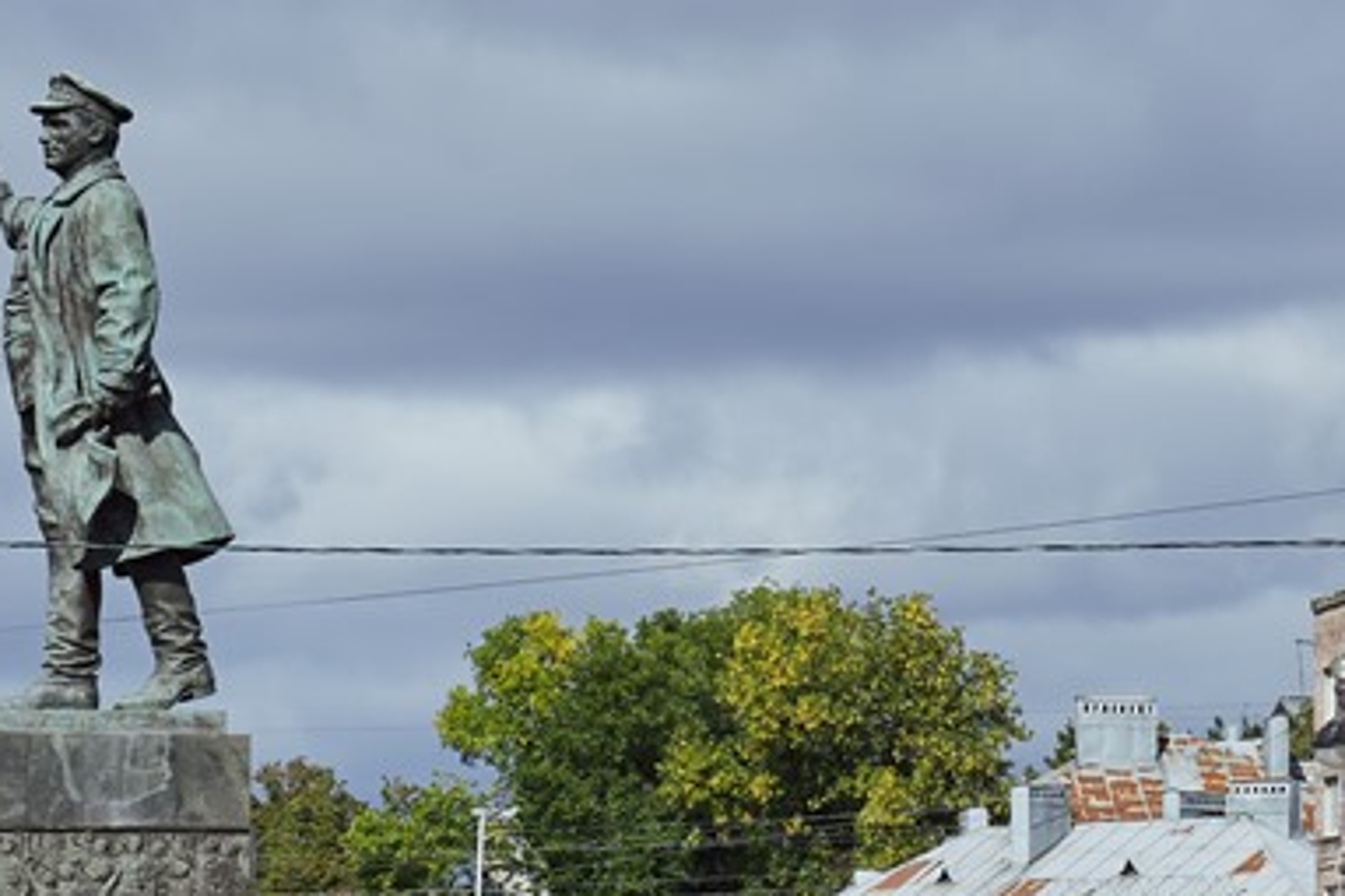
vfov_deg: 4.9
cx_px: -214
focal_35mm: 281
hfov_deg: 7.3
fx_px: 10493
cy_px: 525
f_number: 8
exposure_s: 1/320
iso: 100
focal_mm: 70
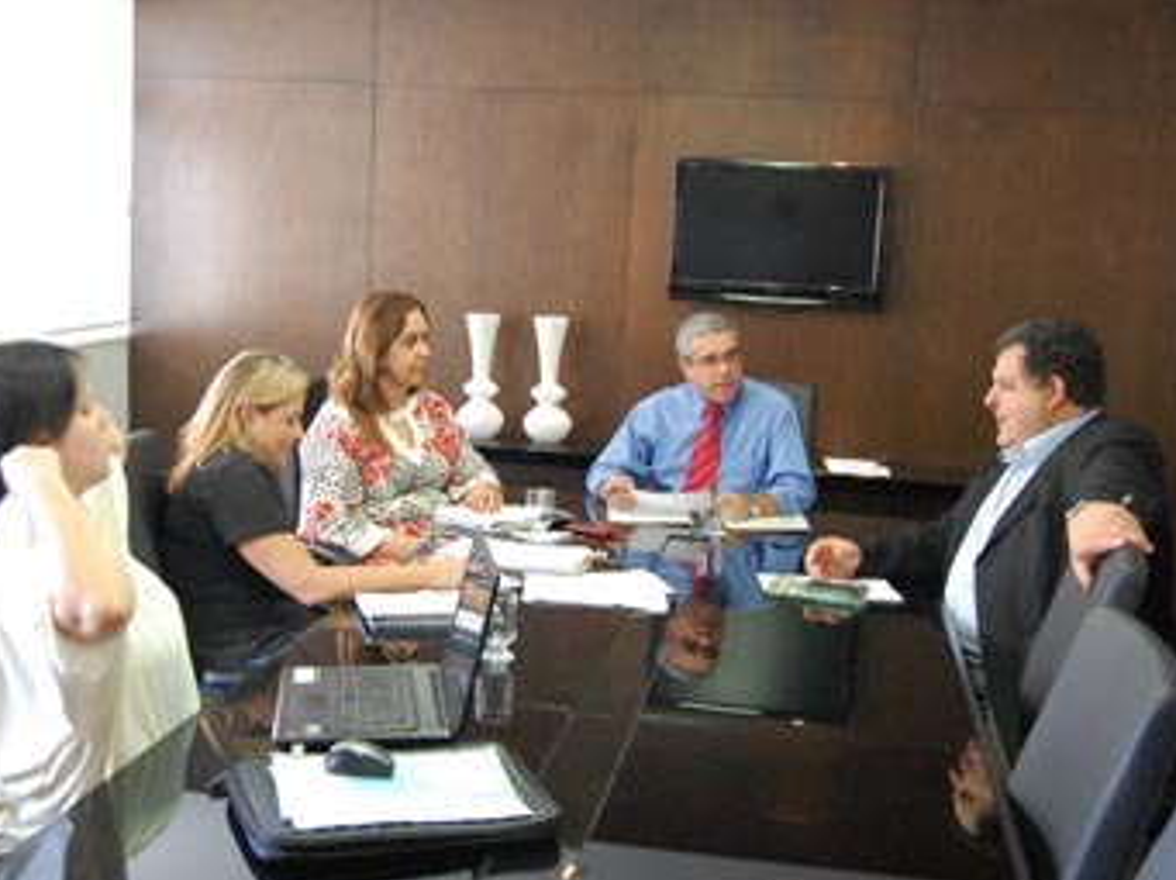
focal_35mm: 44
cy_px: 456
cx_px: 555
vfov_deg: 32.8
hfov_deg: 43.0
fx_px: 1493
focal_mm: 26
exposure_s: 1/50
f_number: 5
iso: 1600
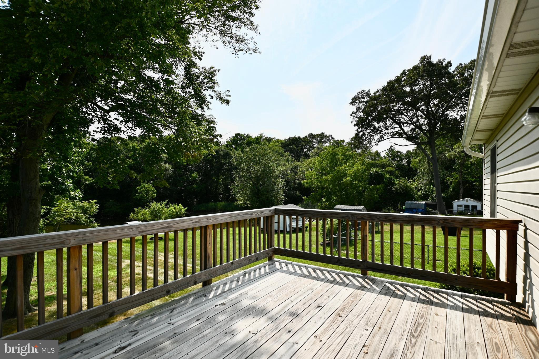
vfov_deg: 73.7
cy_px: 180
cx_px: 270
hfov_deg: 96.7
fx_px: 240
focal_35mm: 16
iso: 100
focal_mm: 11
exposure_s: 1/640
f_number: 7.1
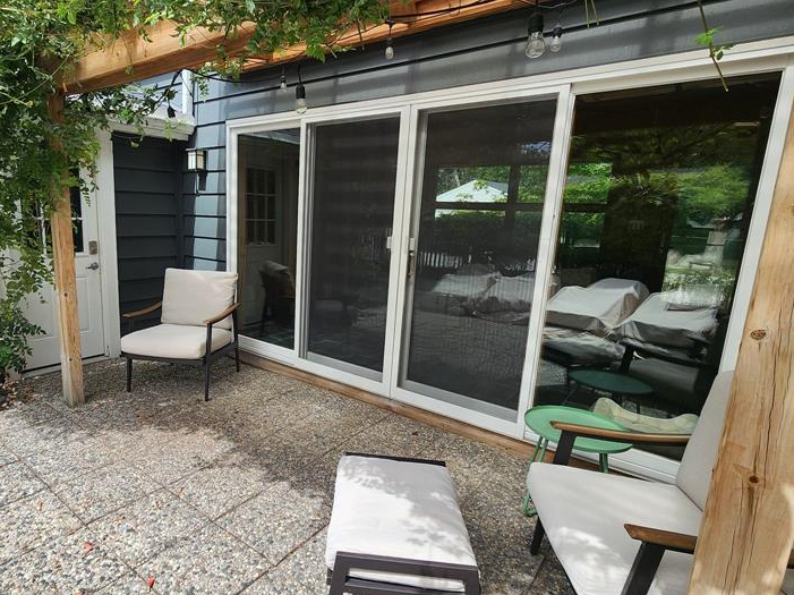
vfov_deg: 68.6
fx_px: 436
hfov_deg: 83.3
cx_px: 306
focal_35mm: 19
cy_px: 300
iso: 50
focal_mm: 2.2
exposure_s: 1/1142
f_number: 2.2
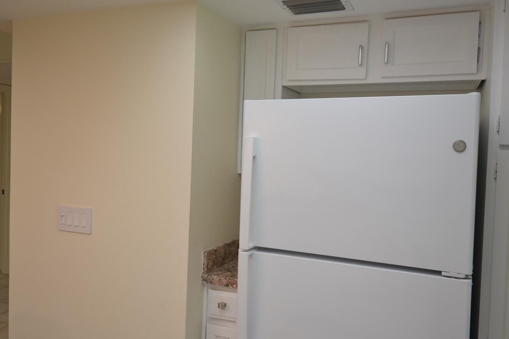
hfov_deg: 62.5
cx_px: 277
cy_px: 170
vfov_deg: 44.2
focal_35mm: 30
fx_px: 418
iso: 400
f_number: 4.5
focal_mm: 17
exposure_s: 1/80
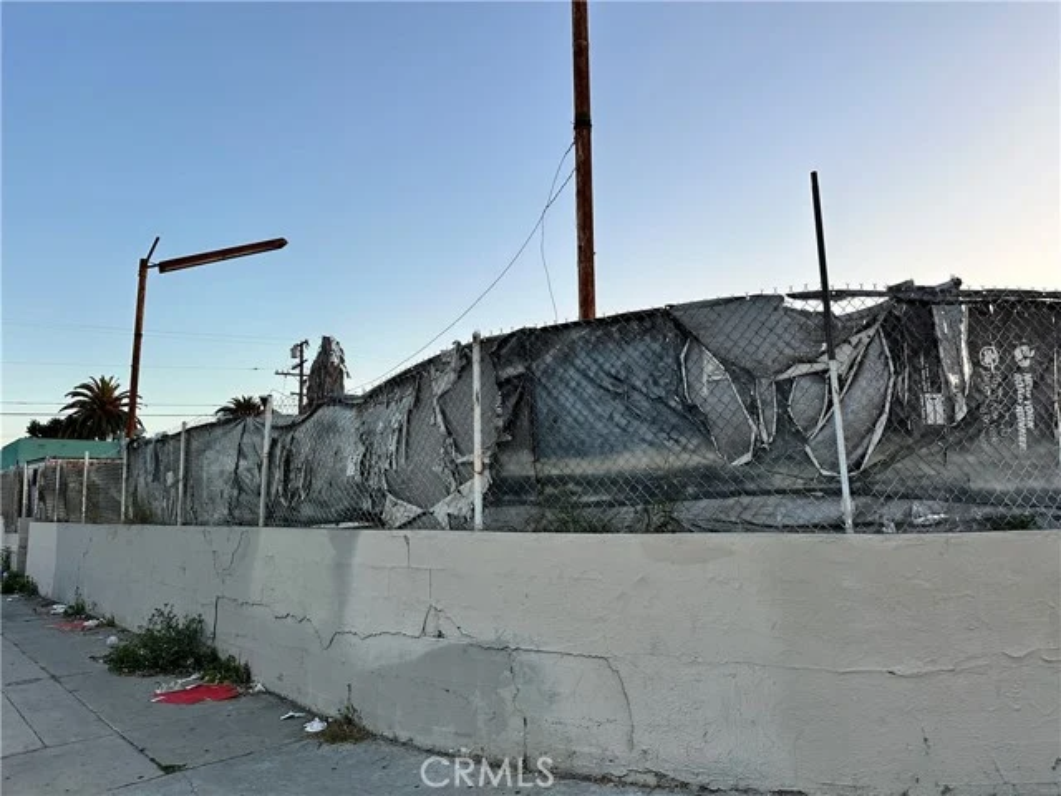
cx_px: 530
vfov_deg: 56.8
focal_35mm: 24
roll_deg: +0.6
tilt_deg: +9.0
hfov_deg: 71.6
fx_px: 736
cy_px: 398
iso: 80
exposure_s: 1/467
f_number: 1.78
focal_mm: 6.86
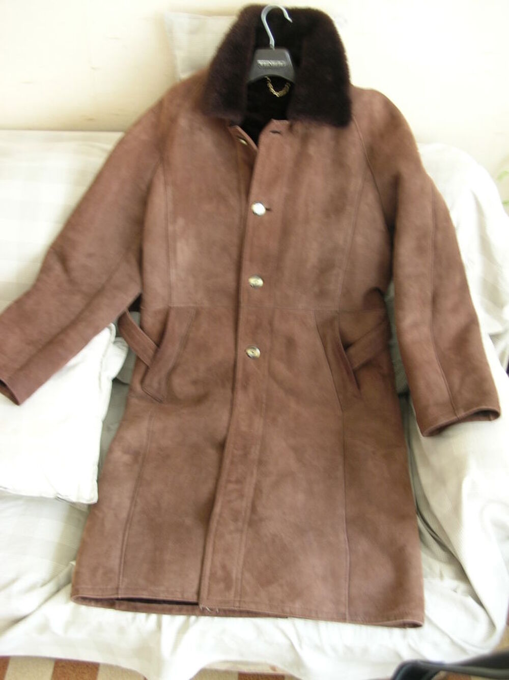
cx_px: 254
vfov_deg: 51.4
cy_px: 340
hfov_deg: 39.6
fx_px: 707
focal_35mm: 36
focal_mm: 6
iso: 50
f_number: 2.7
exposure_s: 1/9.4
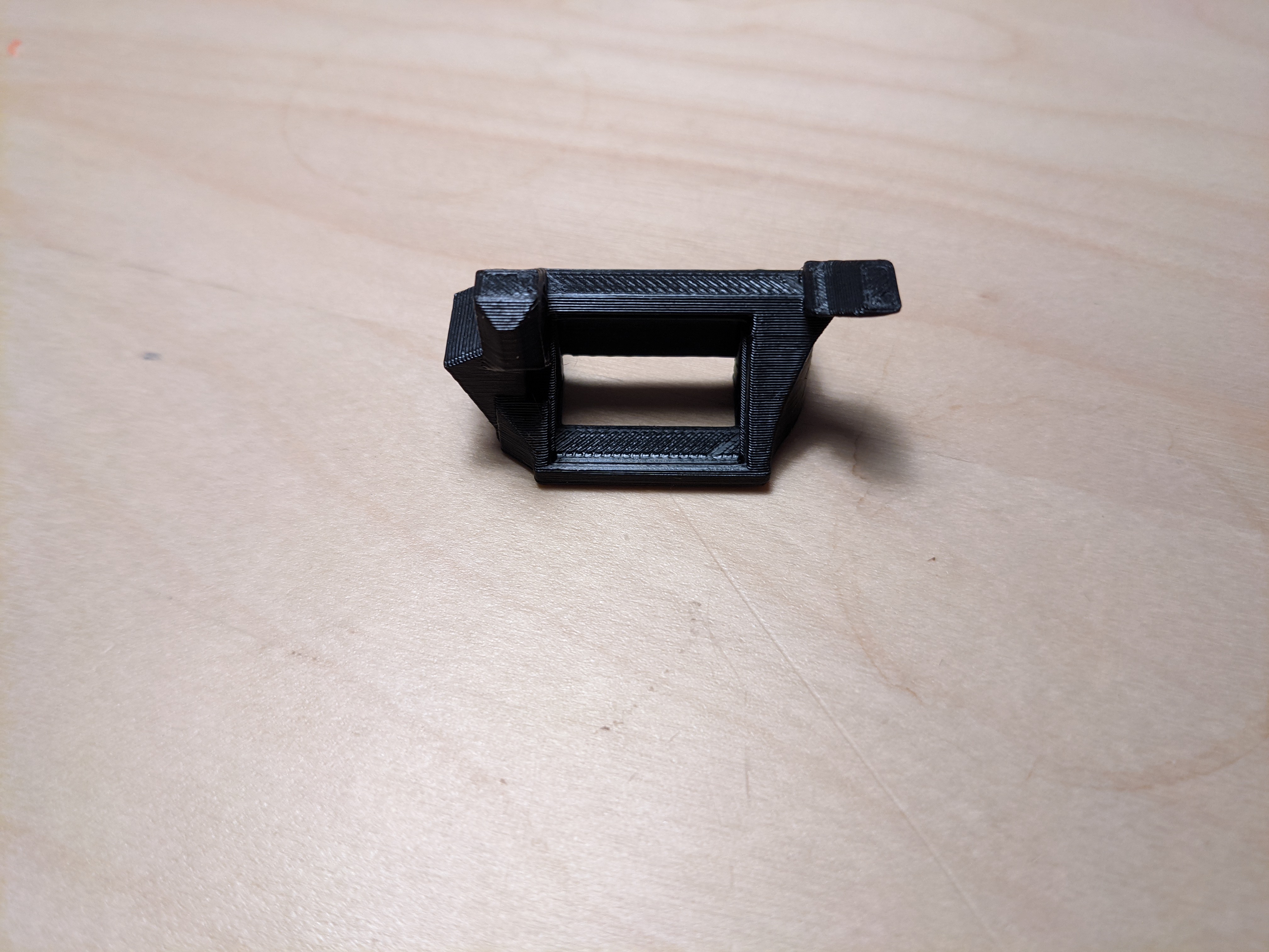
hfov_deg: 65.3
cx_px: 634
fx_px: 990
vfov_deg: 51.4
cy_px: 476
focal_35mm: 27
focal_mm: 4.38
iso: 148
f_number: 1.73
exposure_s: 1/25
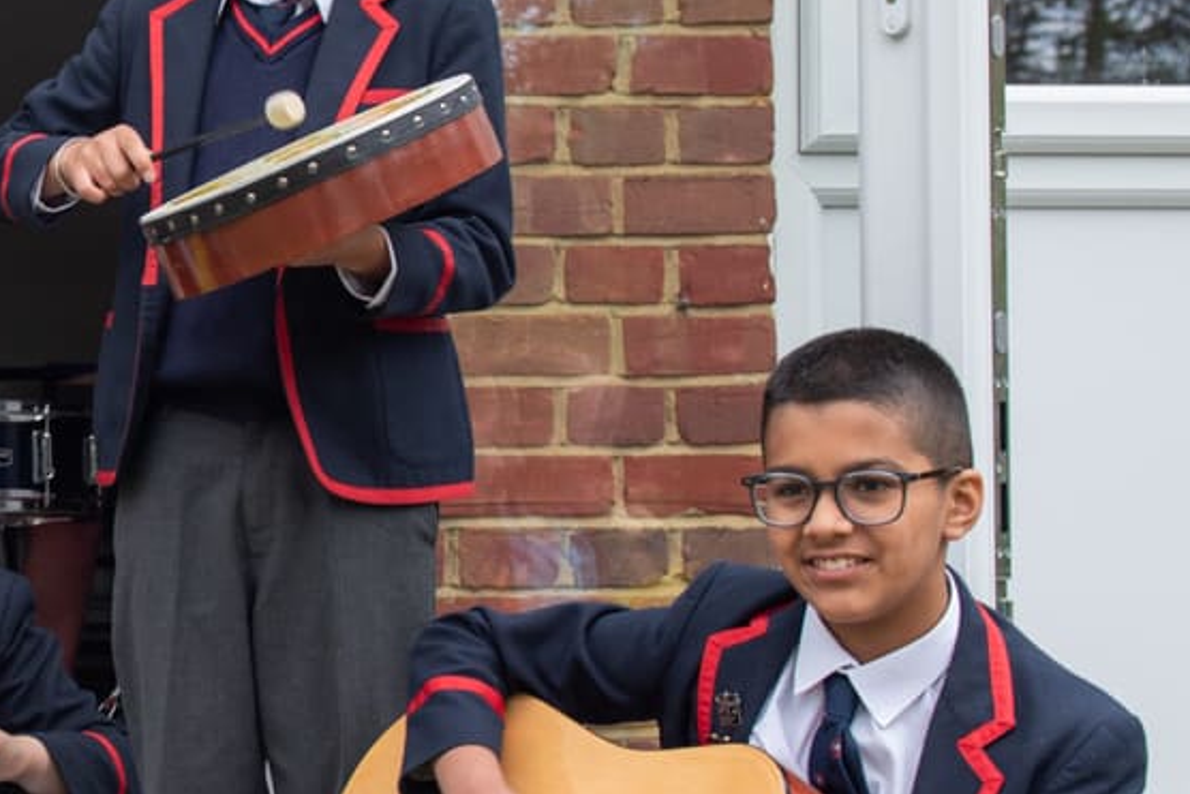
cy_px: 391
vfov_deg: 13.3
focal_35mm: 103
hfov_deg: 18.8
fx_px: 3405
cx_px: -236
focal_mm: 29
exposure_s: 1/160
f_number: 4.5
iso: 180
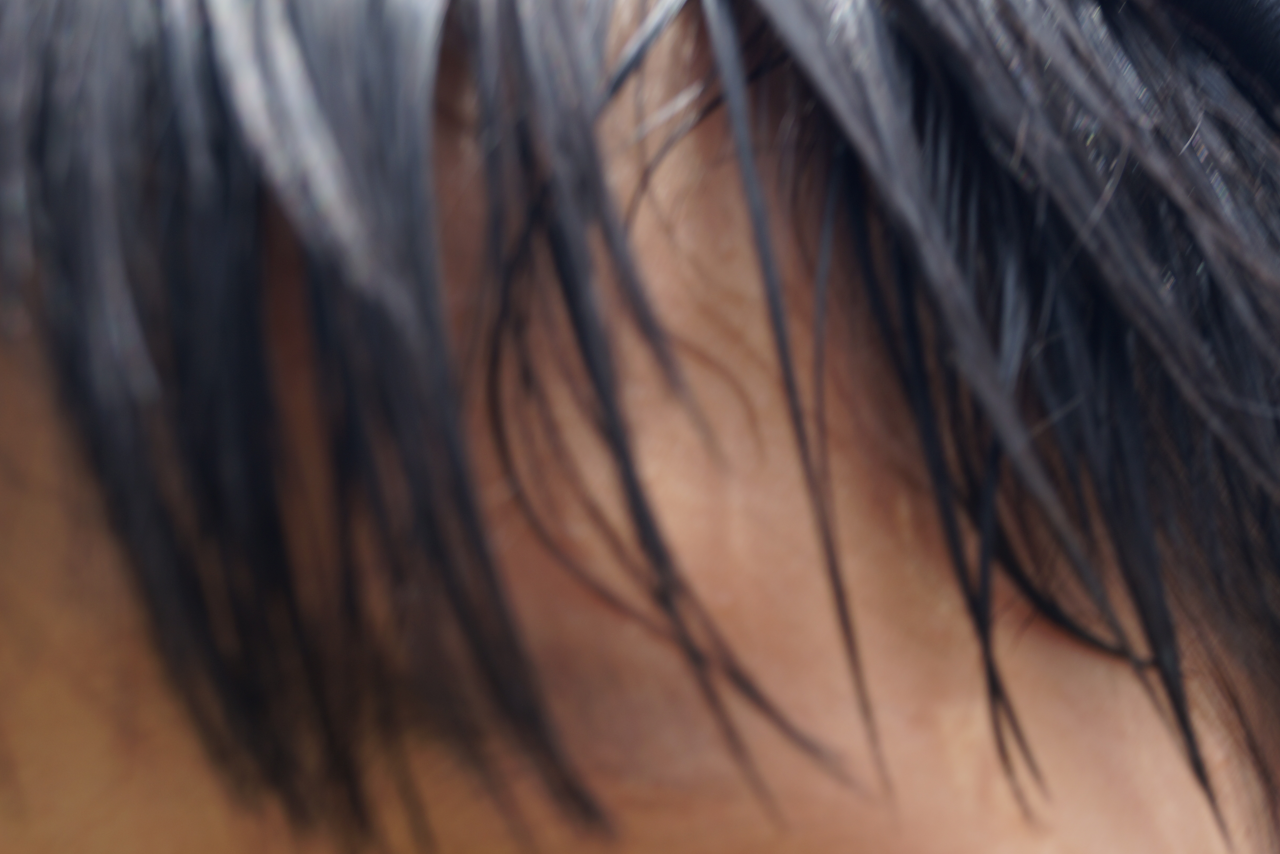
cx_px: 637
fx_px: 2969
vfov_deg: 16.4
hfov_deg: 24.3
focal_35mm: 84
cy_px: 431
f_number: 6.3
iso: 100
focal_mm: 55
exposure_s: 1/125
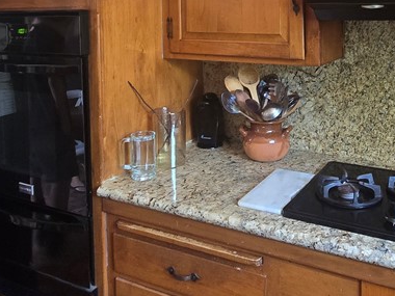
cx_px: 271
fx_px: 399
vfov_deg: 38.0
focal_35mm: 35
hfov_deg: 51.4
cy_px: 31
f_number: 2.2
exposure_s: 1/60
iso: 500
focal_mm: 2.2
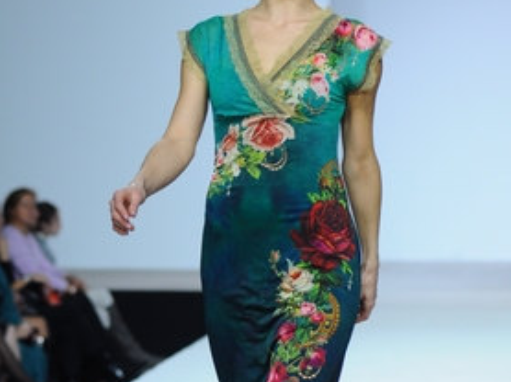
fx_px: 4454
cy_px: 266
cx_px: 315
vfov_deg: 4.9
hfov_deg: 6.6
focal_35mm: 302
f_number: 4
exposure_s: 1/500
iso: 400
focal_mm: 112
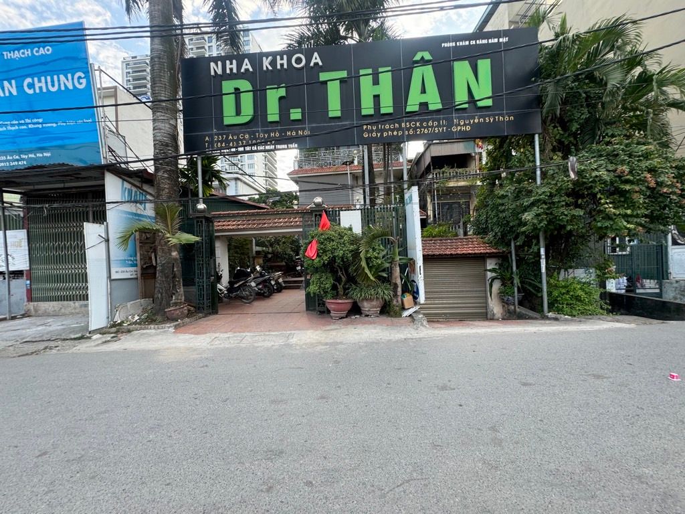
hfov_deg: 102.1
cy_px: 257
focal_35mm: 14
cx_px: 342
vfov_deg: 85.7
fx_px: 277
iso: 40
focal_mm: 2.22
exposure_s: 1/108
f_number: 2.2
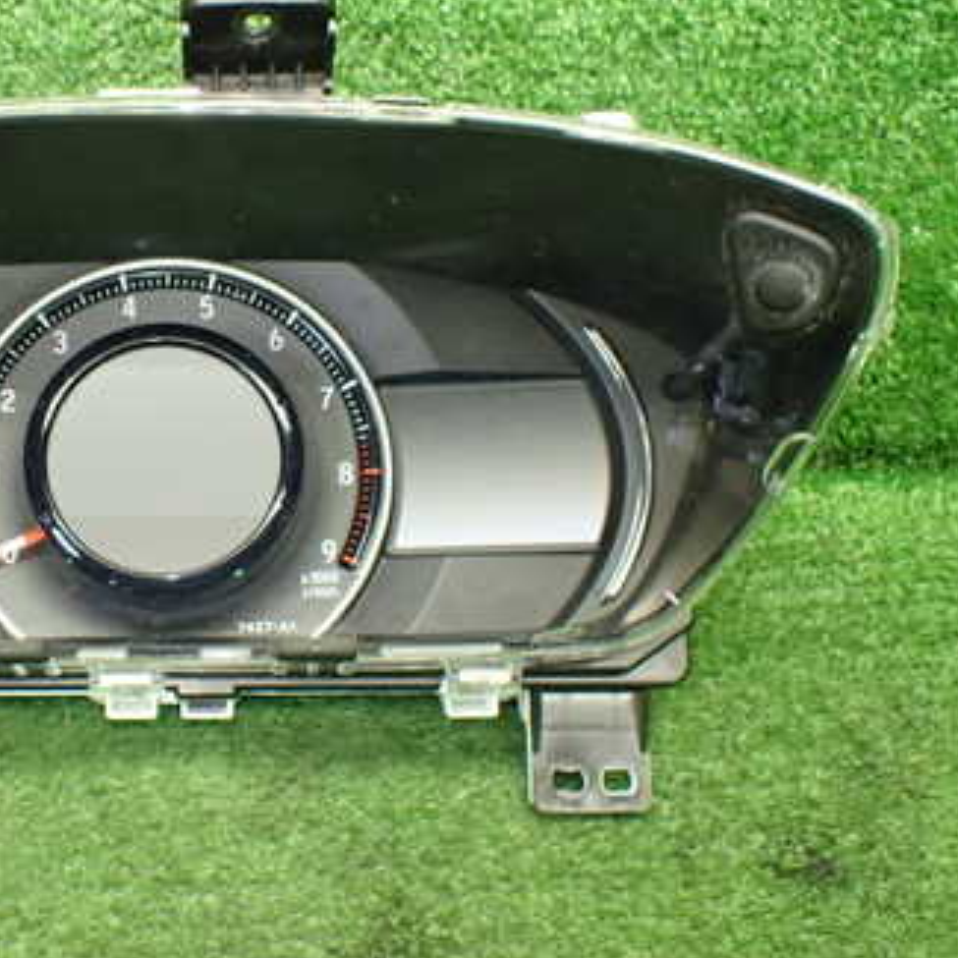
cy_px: 401
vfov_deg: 34.6
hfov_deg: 33.7
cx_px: 192
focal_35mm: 49
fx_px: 1534
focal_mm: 5.4
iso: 800
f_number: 2.3
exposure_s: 1/80
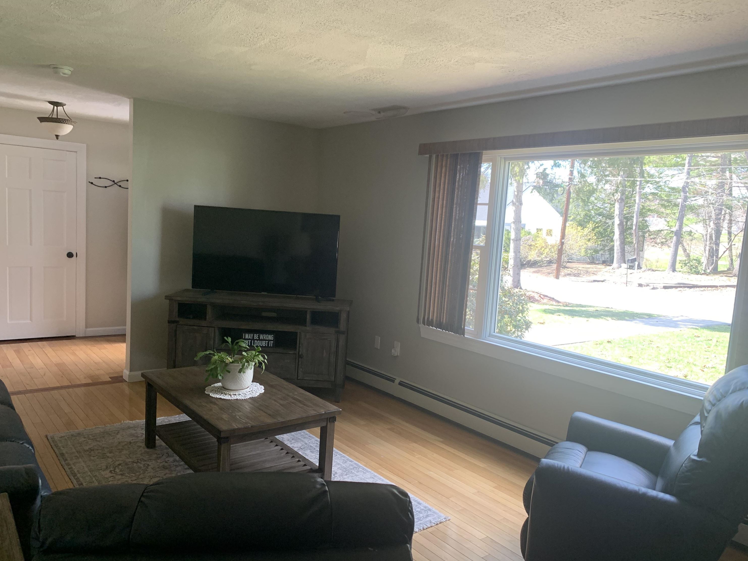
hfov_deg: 65.3
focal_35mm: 27
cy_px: 287
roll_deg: -3.8
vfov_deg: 51.4
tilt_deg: -6.0
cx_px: 376
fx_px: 583
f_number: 1.8
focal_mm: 4.25
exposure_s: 1/121
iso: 100
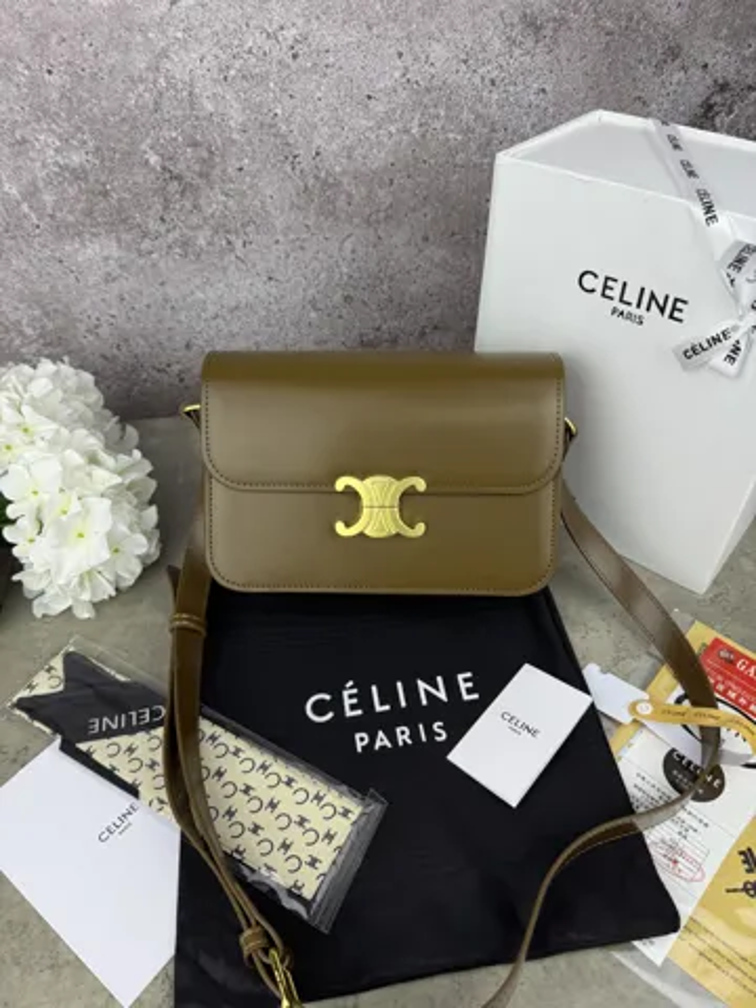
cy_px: 504
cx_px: 378
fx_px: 699
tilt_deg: -42.0
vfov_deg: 71.6
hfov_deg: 56.8
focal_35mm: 24
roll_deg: -0.4
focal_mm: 6.76
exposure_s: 1/464
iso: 80
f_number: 1.78
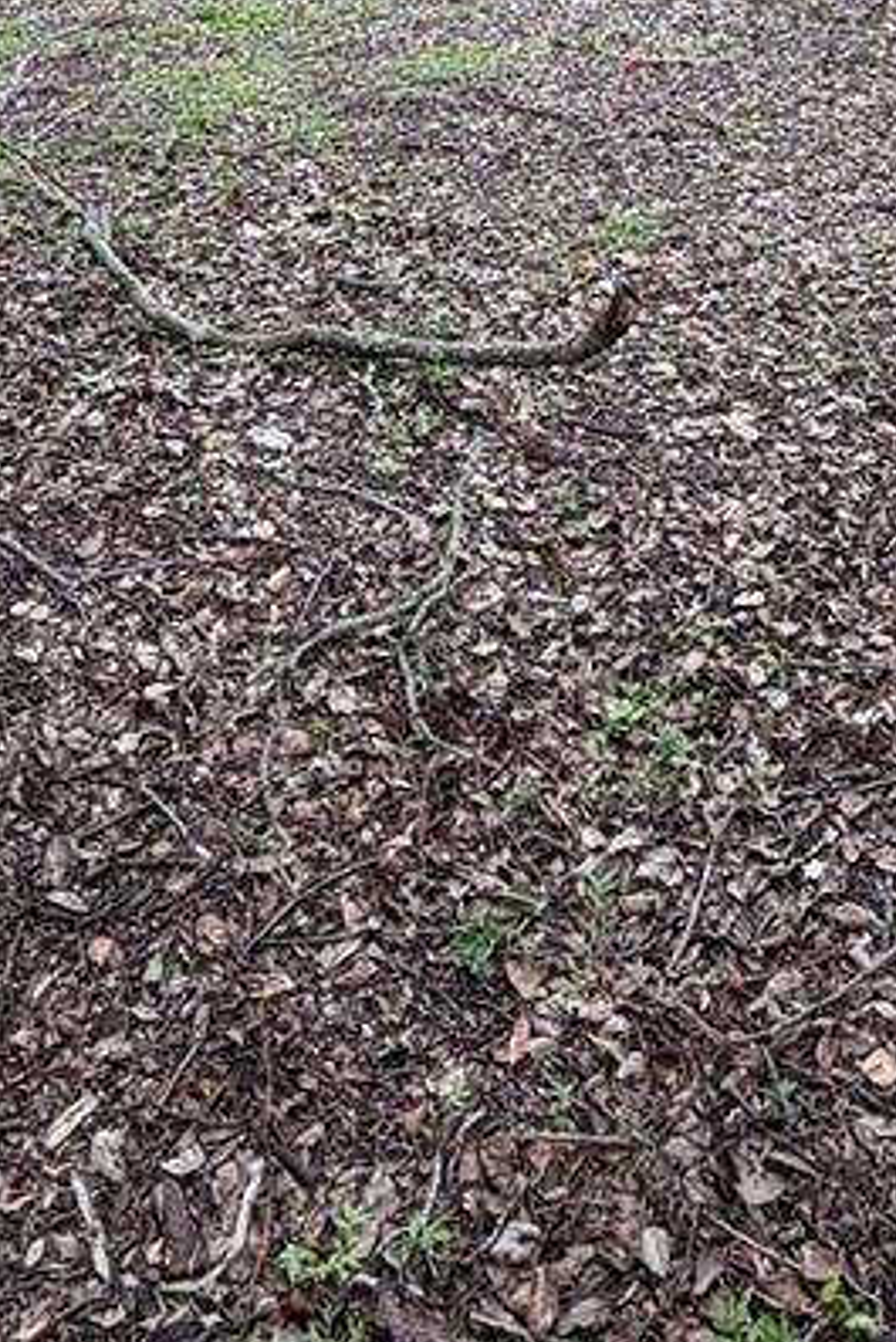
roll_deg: +3.8
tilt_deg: -18.4
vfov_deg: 41.2
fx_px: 1641
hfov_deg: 30.5
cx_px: 534
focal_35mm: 44
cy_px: 152
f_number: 2.2
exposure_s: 1/138
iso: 40
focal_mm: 2.22
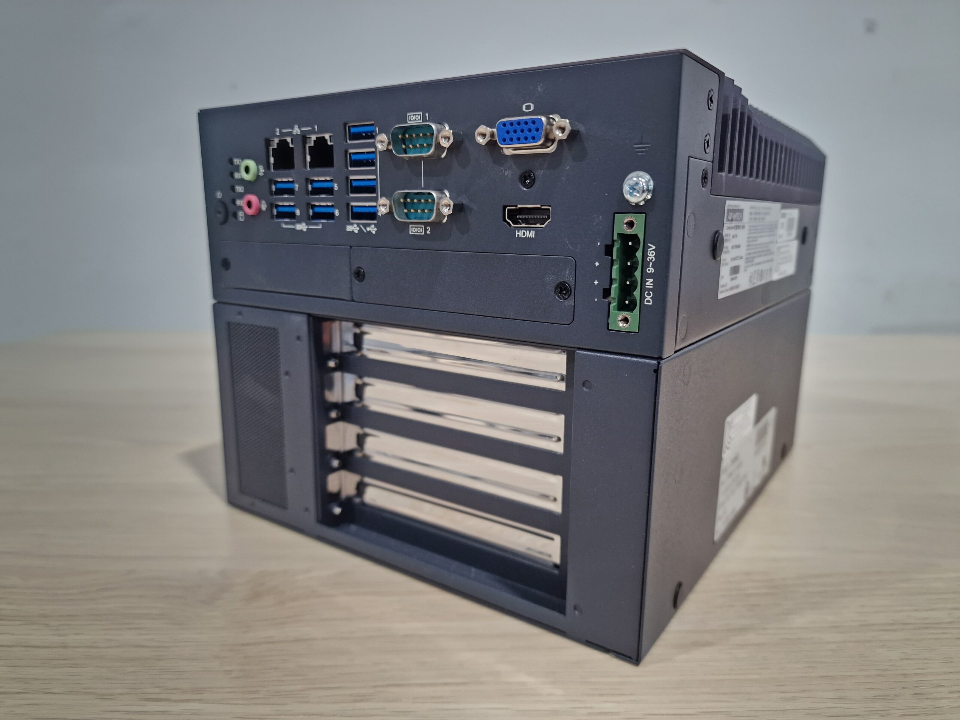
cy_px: 360
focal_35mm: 23
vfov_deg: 58.9
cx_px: 480
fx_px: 638
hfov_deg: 73.9
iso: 500
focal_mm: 6.4
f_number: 1.8
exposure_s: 1/100
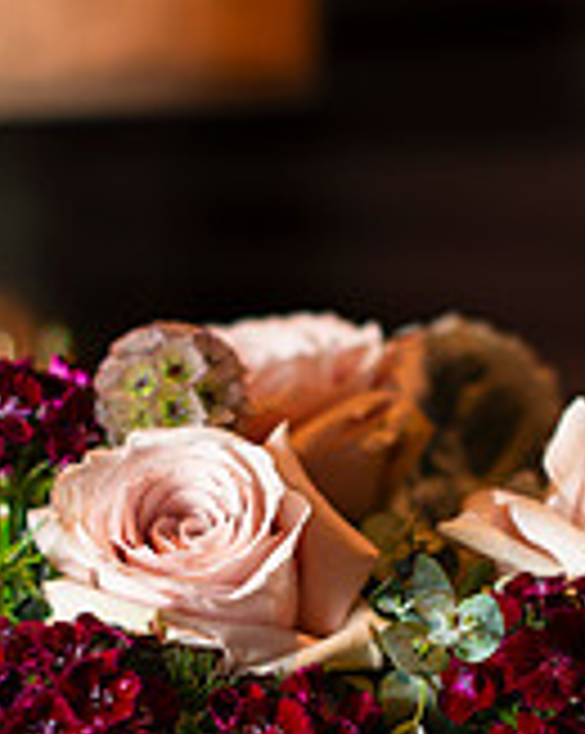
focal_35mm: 167
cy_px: 691
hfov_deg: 9.2
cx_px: 414
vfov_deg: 11.5
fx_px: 3621
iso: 200
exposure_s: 1/200
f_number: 2
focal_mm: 50
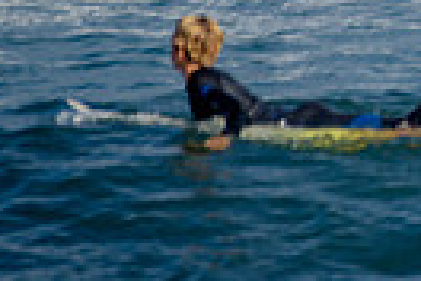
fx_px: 31514
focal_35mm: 2695
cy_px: -318
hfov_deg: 0.8
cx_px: 877
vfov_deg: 0.5
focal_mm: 500
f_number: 5.6
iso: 125
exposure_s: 1/1250
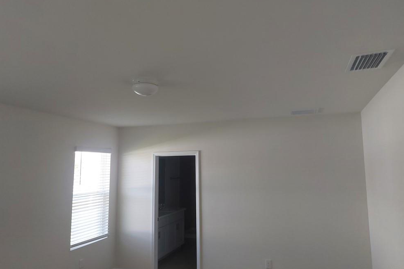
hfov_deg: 69.4
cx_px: 196
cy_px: 140
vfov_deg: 49.5
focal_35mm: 26
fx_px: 292
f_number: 1.8
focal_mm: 5.23
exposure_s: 1/120
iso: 125
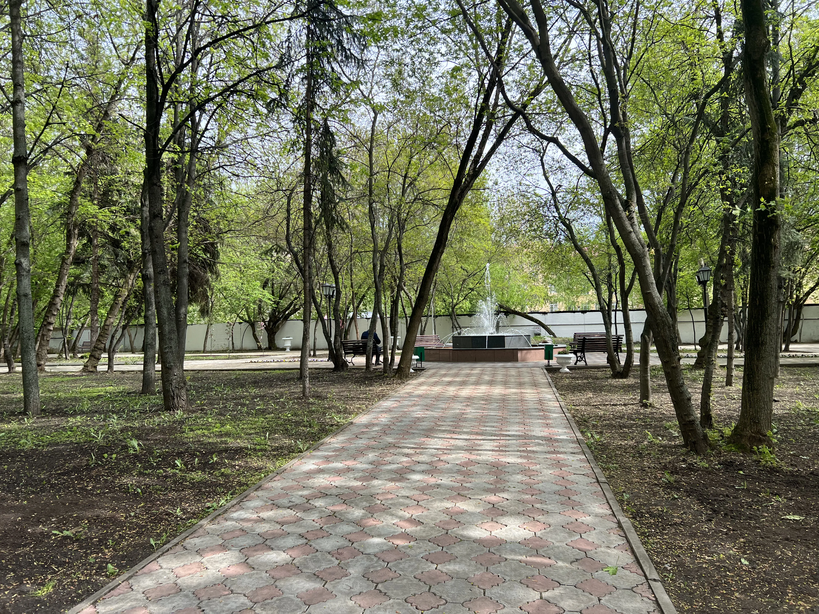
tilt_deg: +1.8
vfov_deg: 53.1
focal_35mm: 26
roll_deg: +2.4
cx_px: 410
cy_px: 307
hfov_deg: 67.3
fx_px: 615
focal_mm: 5.7
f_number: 1.5
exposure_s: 1/880
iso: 50
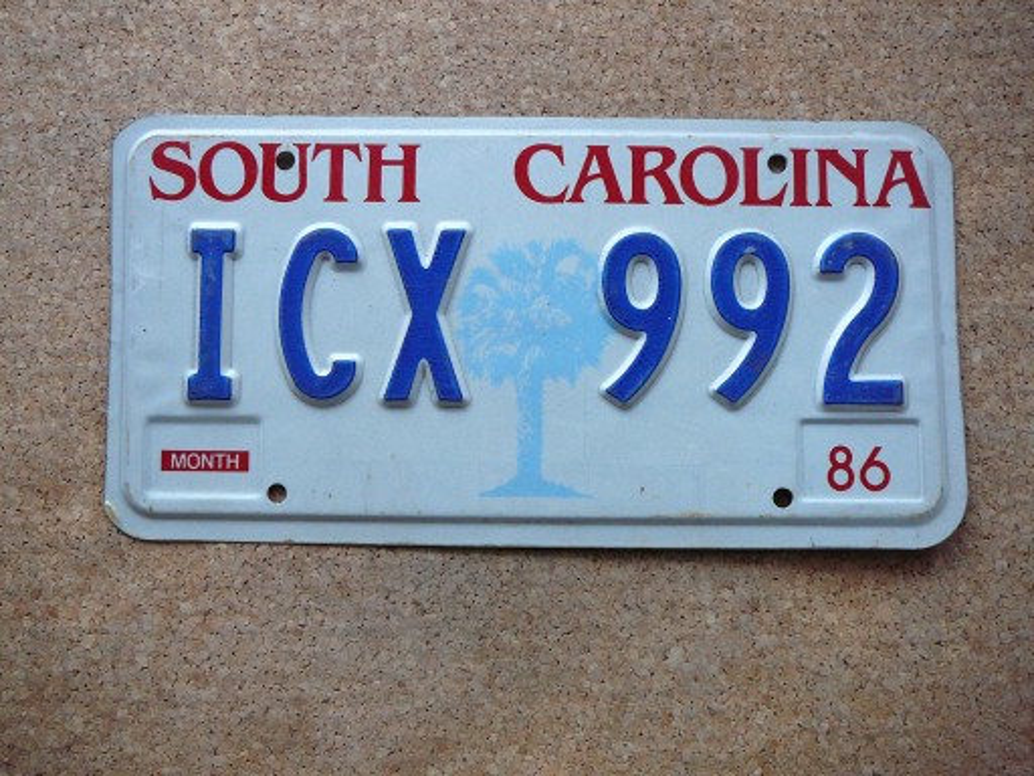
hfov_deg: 52.6
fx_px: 1045
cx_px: 517
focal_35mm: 35
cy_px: 388
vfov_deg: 40.7
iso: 200
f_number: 2.8
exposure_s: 1/30
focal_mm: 5.2
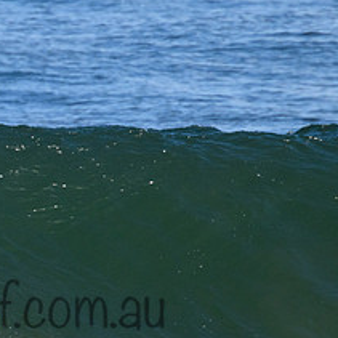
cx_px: -5
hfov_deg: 0.9
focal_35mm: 1871
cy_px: 291
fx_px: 20669
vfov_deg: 0.9
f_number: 11
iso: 1400
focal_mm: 800
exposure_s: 1/2000
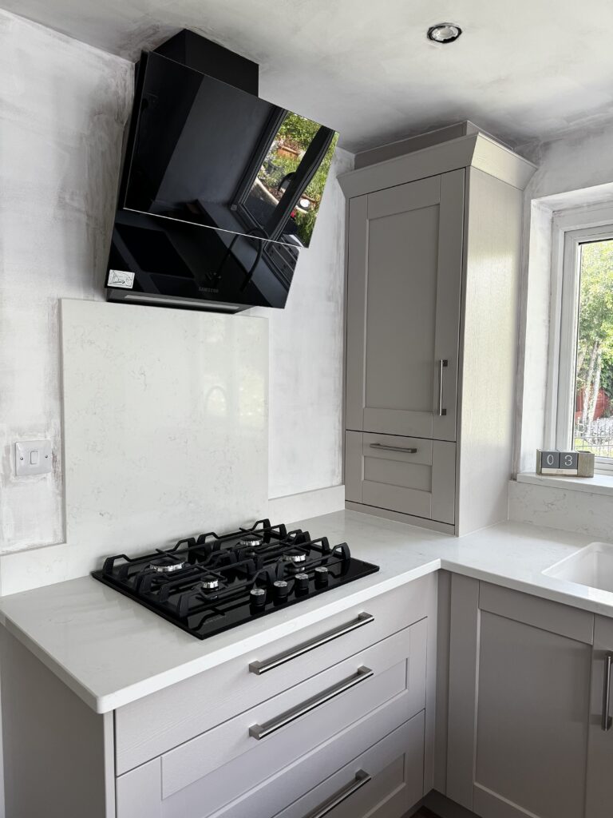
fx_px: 567
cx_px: 306
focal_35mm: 24
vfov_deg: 71.6
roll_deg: -0.2
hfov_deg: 56.8
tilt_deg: -3.9
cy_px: 409
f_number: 1.78
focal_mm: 6.76
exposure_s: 1/121
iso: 100
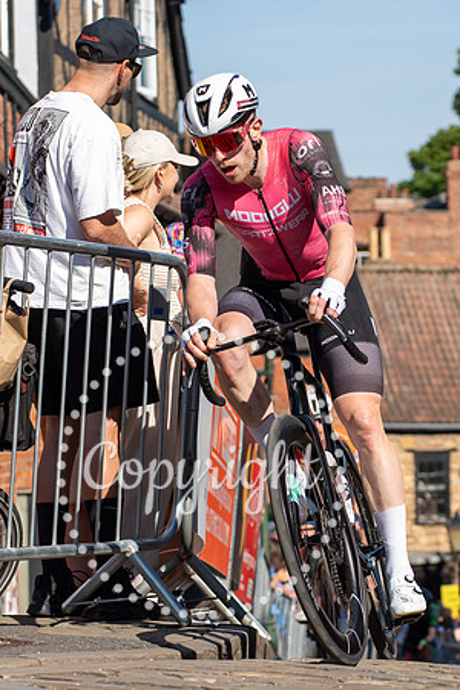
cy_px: 371
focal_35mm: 153
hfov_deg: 9.0
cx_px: 320
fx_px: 2930
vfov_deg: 13.4
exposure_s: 1/1000
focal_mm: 73
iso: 100
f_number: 3.5
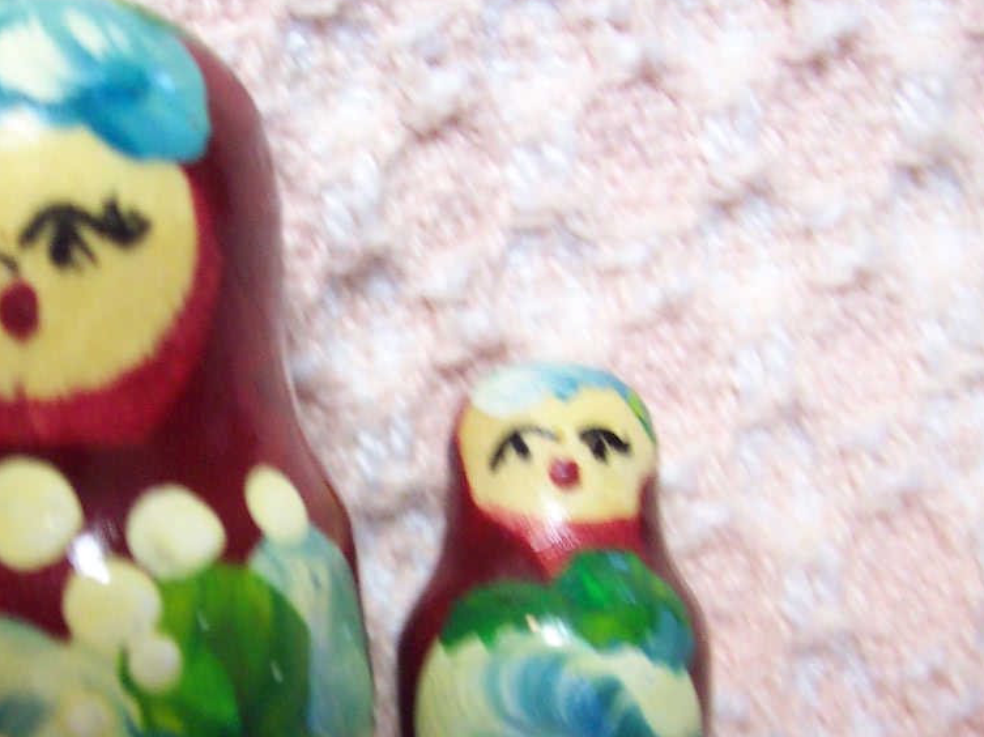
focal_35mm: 59
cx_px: 301
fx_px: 1676
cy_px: 551
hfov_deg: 32.3
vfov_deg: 24.5
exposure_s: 1/30
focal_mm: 5.6
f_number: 2.8
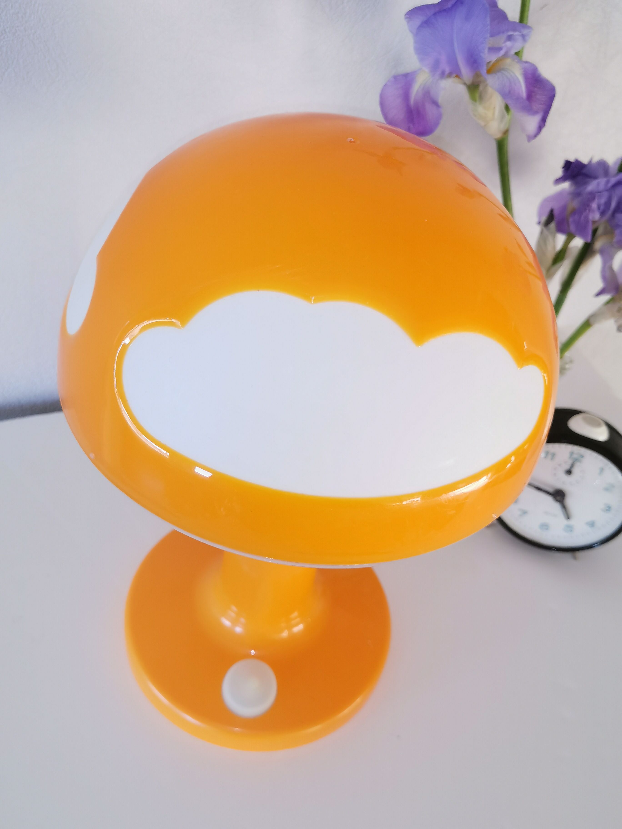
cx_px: 311
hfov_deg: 45.4
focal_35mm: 31
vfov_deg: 58.4
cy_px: 414
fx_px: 743
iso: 125
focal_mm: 5.58
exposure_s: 1/100
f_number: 1.8
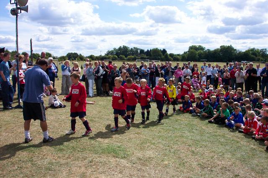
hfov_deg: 54.5
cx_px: 134
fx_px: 260
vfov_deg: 37.8
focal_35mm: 35
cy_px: 89
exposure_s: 1/250
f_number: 9.5
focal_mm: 7.5
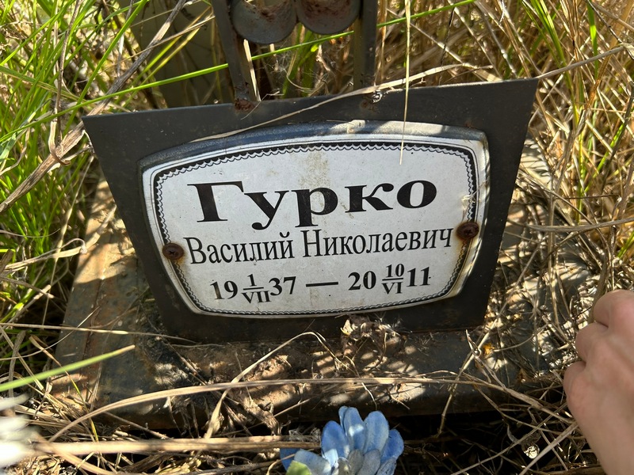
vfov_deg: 53.1
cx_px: 317
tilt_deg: -57.8
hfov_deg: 67.3
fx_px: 476
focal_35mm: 26
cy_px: 238
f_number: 1.5
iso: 50
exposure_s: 1/379
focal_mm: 5.7
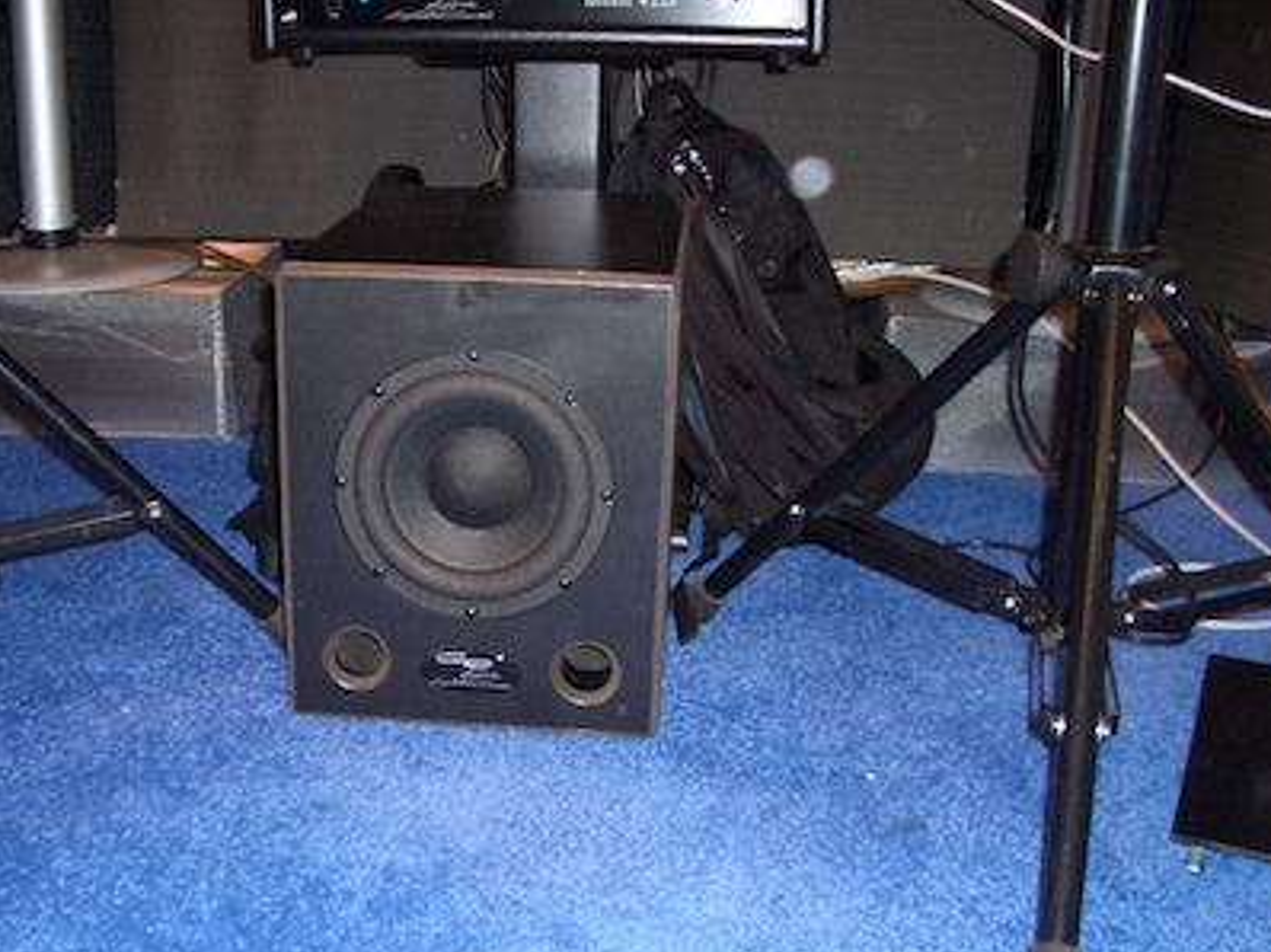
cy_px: 596
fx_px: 1615
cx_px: 533
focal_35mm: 44
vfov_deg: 32.7
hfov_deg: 42.8
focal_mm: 5.8
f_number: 2.6
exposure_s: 1/60
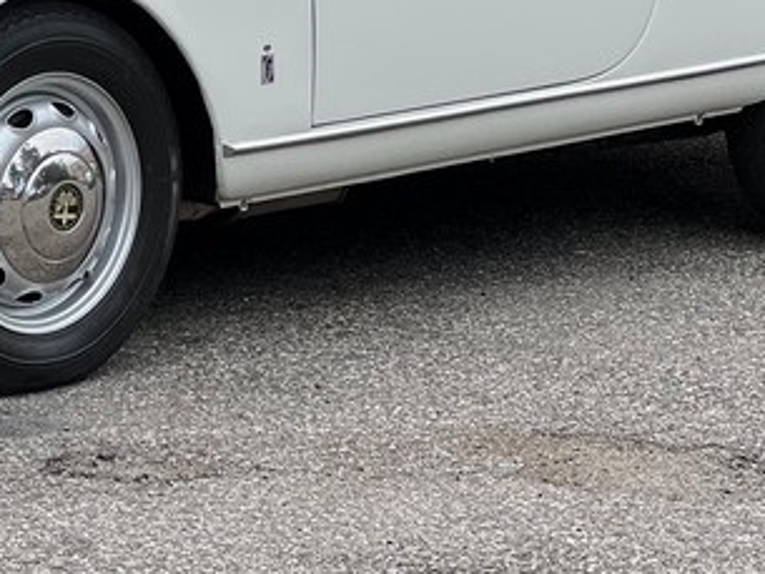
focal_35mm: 202
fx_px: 4466
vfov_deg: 7.3
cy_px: -123
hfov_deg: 9.8
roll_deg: -0.9
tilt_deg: -4.8
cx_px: 135
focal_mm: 9
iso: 32
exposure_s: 1/426
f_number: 2.8
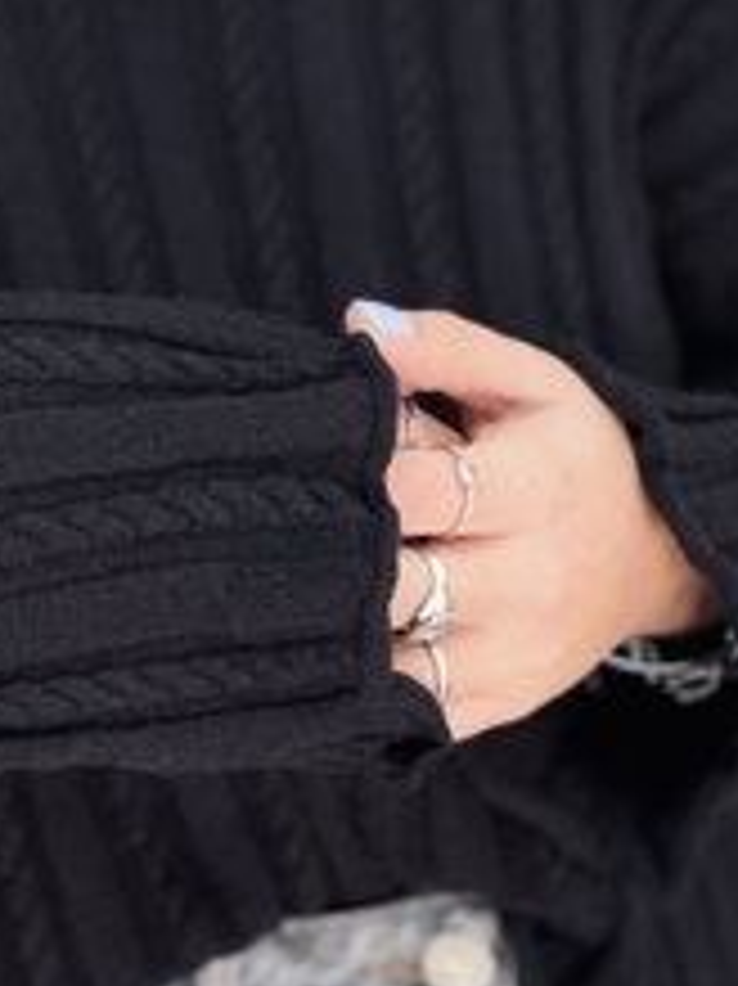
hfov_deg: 19.9
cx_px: 148
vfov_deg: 26.7
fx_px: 2077
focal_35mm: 73
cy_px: 507
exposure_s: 1/121
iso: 80
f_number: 1.9
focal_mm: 2.71
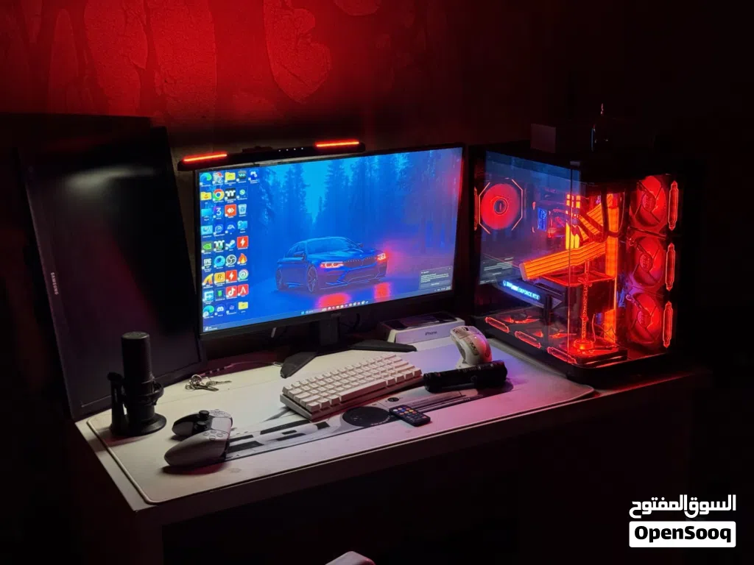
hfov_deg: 39.7
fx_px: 1046
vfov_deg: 30.3
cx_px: 377
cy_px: 282
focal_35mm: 48
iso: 500
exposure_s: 1/40
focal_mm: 6.76
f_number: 1.78
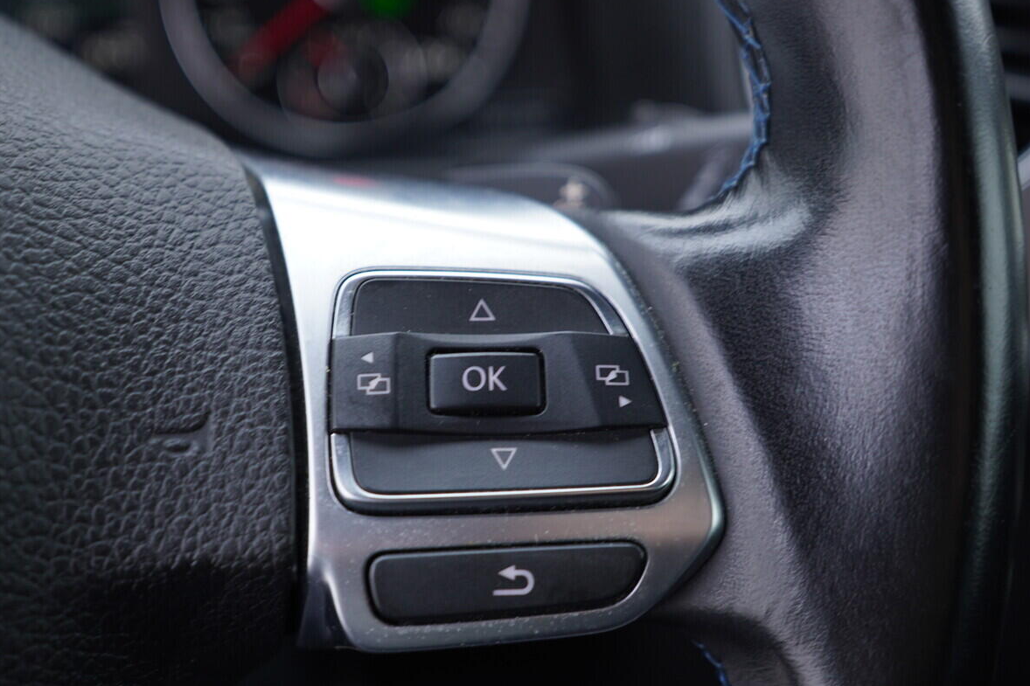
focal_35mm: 44
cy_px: 380
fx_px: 1259
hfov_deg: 44.5
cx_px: 473
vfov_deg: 30.5
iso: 160
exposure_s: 1/40
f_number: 2.8
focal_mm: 24
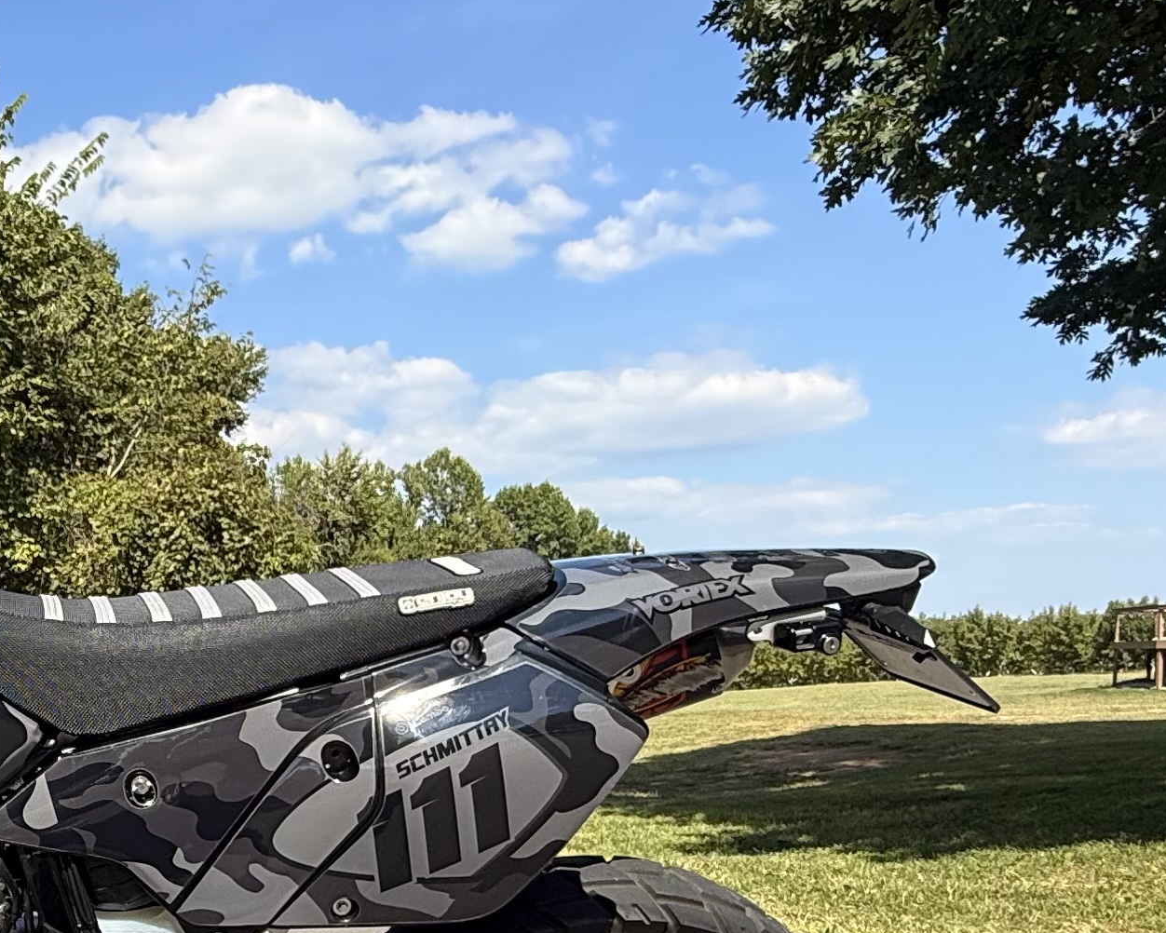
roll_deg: -0.3
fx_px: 1519
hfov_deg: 37.6
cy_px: 742
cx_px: 8
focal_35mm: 44
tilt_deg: -2.4
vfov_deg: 33.2
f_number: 2.2
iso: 50
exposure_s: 1/853
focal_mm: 2.22
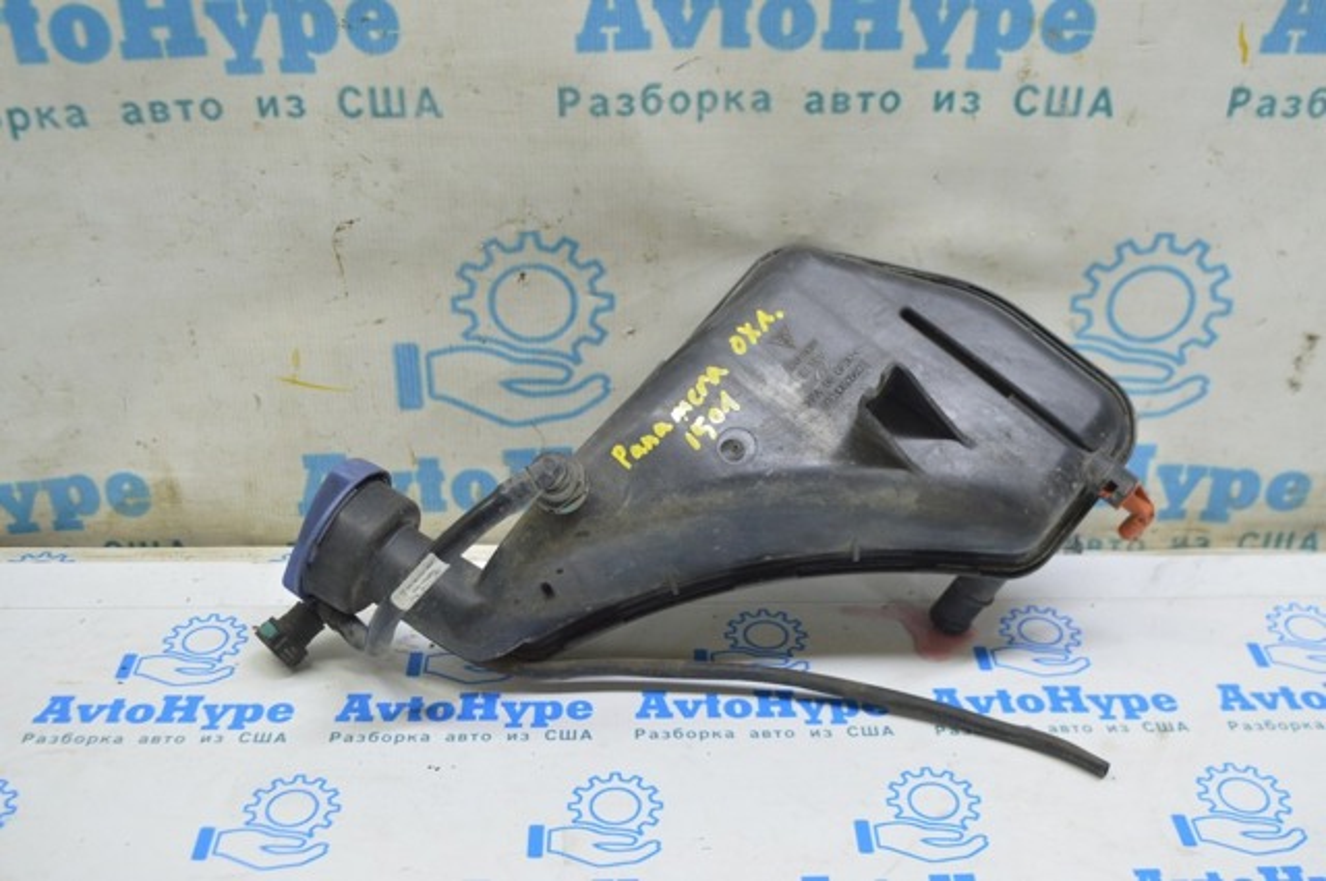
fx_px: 1545
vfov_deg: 31.8
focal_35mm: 42
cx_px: 663
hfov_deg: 46.5
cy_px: 440
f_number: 5.6
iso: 400
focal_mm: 28
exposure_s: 1/20
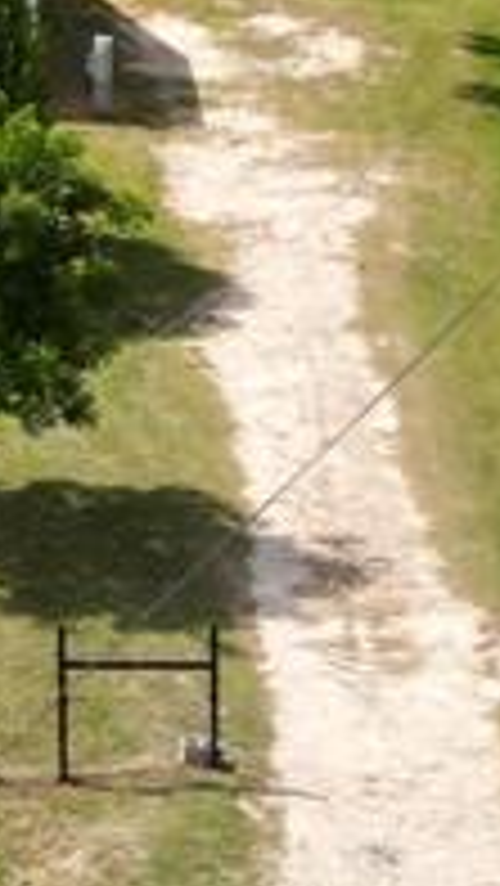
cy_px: -733
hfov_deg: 8.4
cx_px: -536
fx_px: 3201
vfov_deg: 13.9
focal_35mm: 136
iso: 110
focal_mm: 6.72
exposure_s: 1/1600
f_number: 1.7
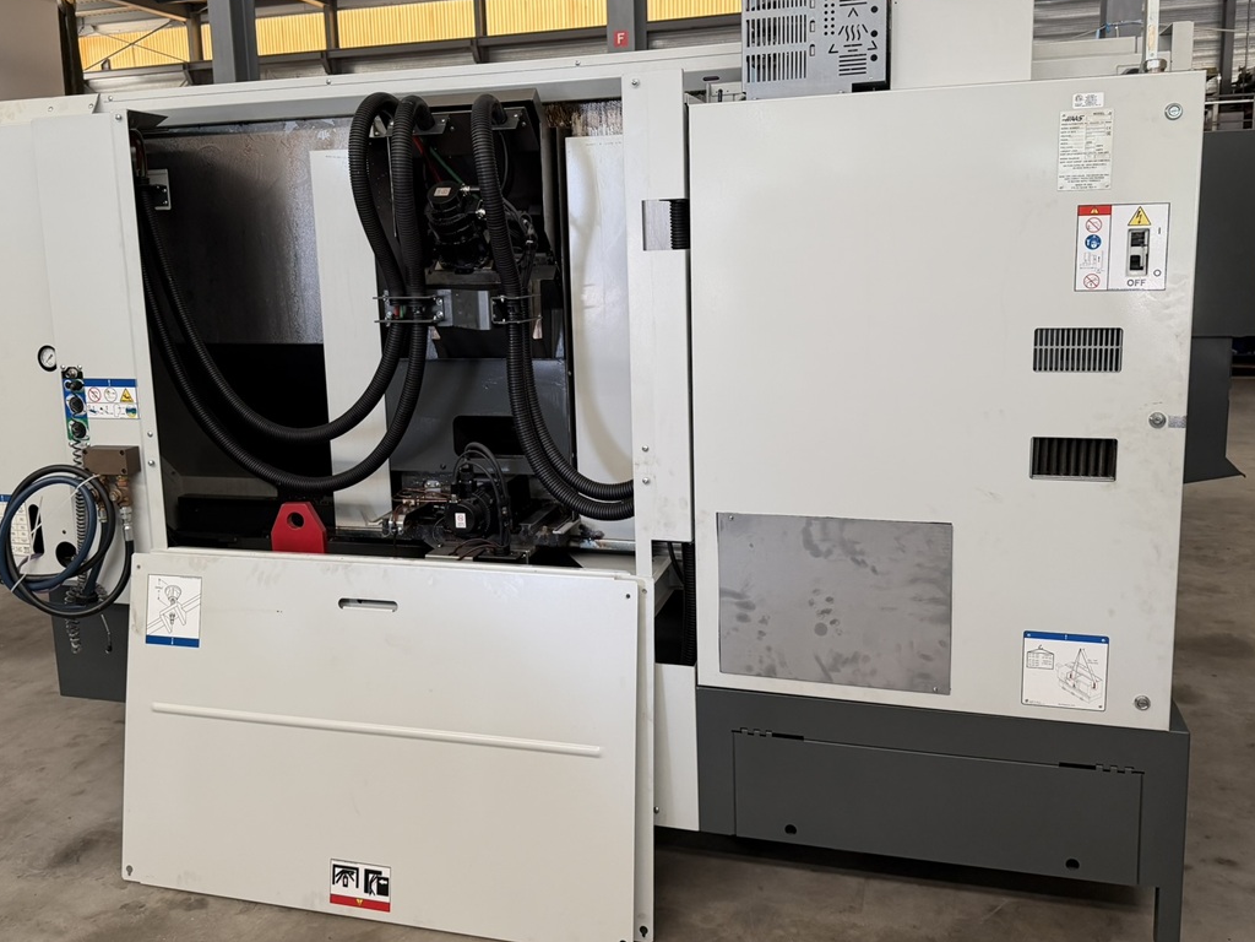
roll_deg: +1.5
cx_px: 599
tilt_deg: -8.6
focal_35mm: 30
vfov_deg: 46.7
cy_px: 413
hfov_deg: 59.9
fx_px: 1088
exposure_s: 1/121
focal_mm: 6.76
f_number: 1.78
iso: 160
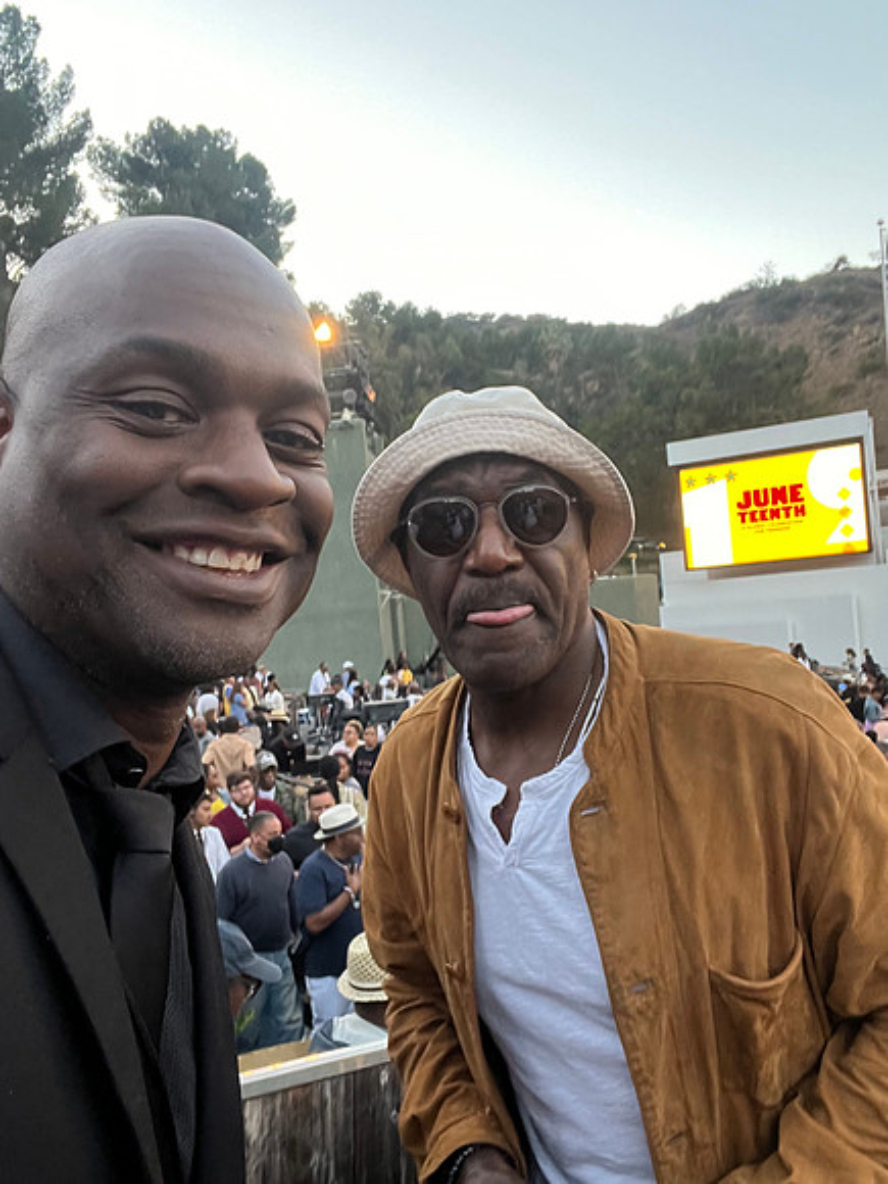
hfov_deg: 46.8
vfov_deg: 60.0
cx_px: 444
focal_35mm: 30
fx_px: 1026
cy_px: 592
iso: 250
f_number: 2.2
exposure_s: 1/40
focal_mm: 2.71
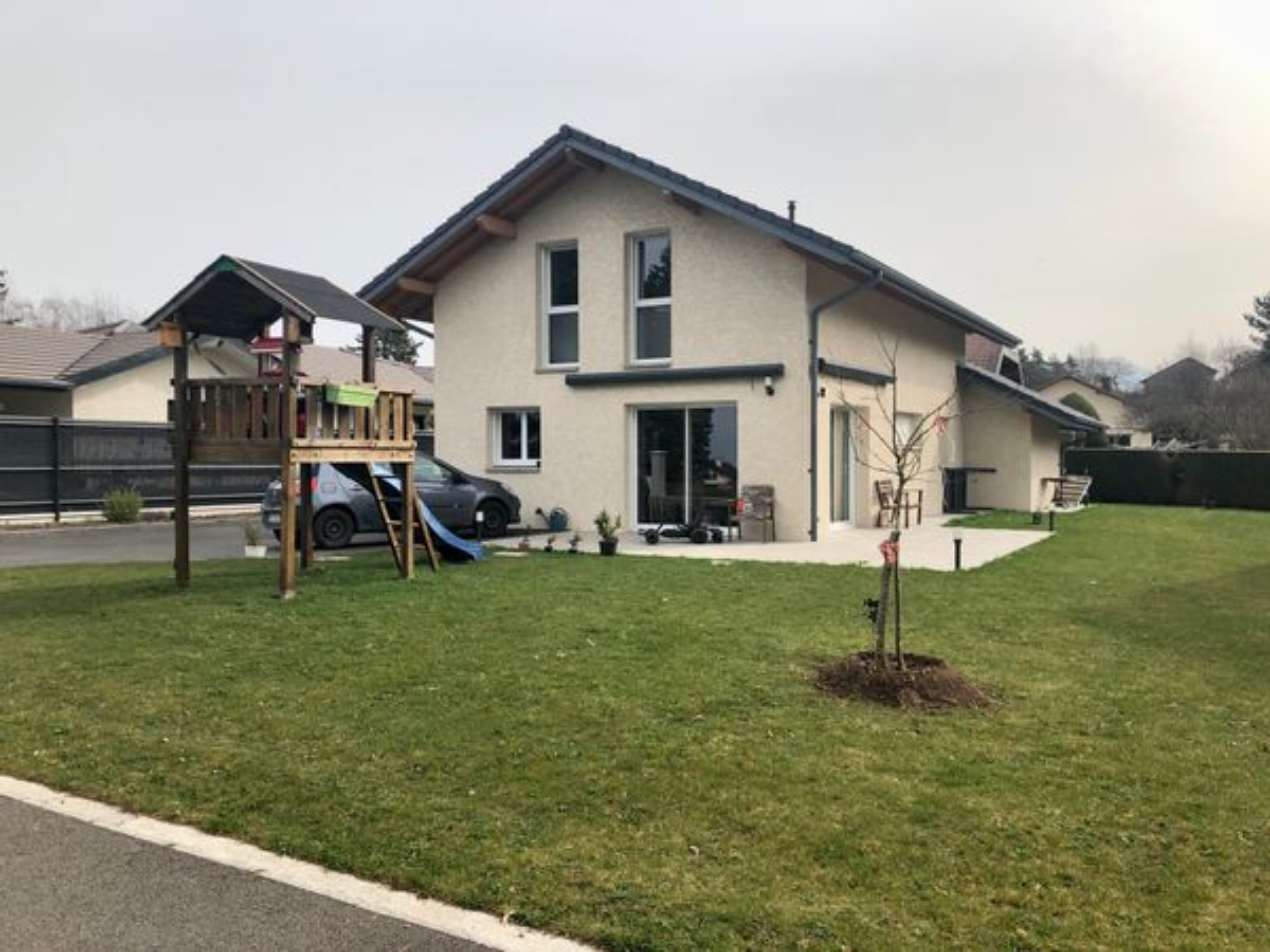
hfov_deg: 63.4
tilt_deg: -0.3
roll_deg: +0.7
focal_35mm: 28
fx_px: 1027
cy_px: 476
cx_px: 635
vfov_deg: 49.7
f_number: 1.8
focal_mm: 4
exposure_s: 1/1736
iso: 20
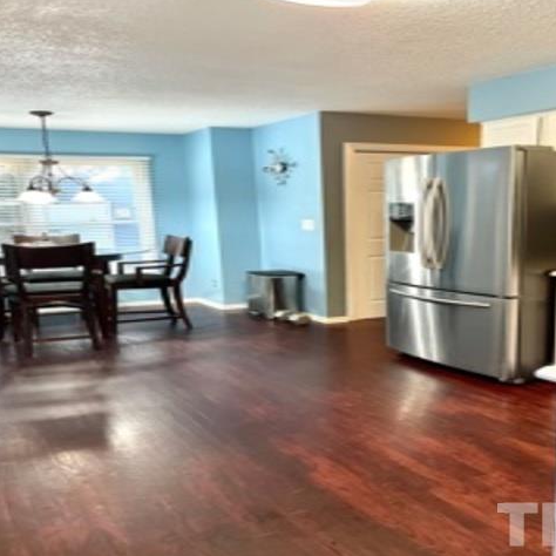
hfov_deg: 52.4
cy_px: 278
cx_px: 314
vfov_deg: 52.5
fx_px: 563
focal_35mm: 31
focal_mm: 5.1
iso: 200
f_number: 1.6
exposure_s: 1/60
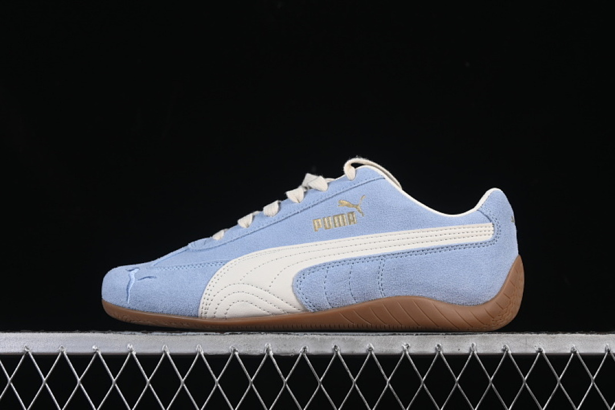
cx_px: 308
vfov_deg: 18.2
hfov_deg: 27.0
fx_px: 1281
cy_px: 205
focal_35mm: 75
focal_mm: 50
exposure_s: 1/80
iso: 160
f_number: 8
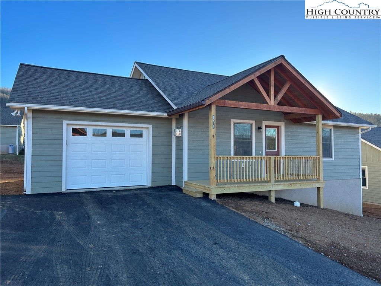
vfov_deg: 53.1
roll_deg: +0.6
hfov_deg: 67.3
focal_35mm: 26
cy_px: 143
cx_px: 190
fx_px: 286
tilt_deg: +2.3
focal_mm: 5.7
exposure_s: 1/1029
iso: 50
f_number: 1.5
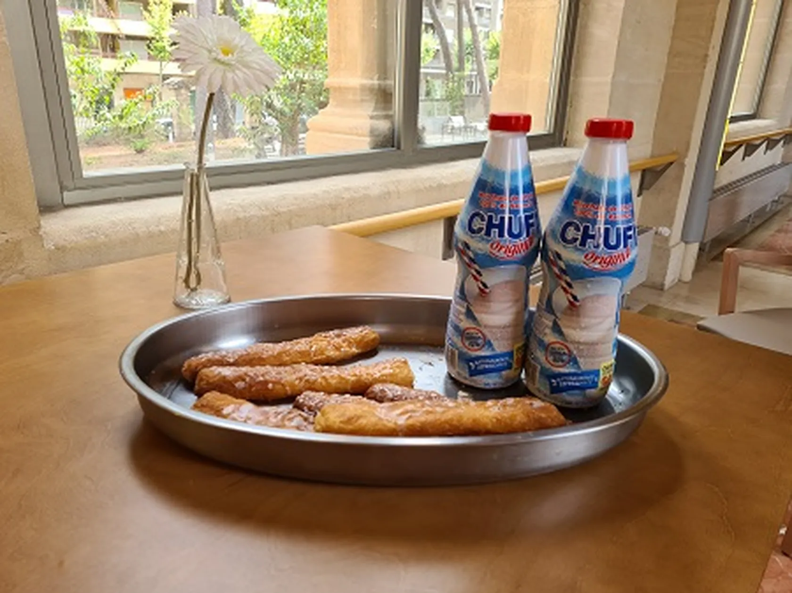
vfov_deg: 53.0
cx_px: 396
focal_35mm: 26
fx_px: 595
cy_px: 296
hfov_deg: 67.3
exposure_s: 1/132
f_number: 1.8
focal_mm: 5.4
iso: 50
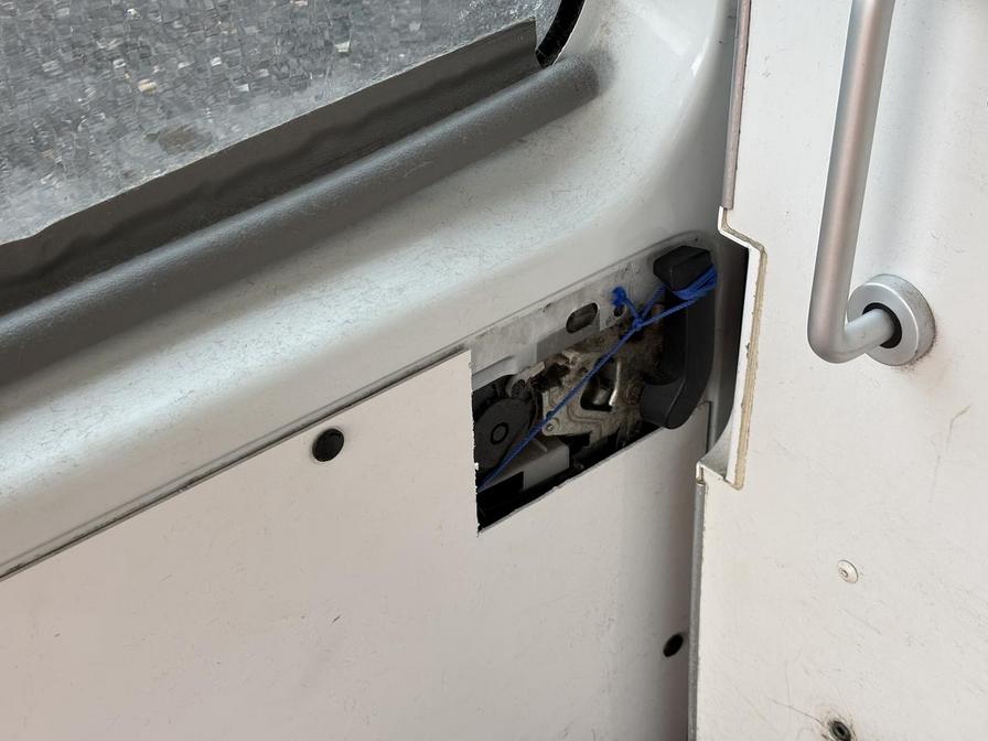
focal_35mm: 52
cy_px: 370
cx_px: 494
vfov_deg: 28.0
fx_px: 1484
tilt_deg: -33.1
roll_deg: +5.0
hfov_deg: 36.8
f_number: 1.6
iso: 50
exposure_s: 1/109
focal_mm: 5.96
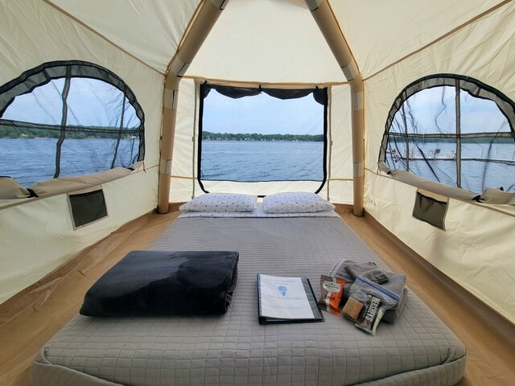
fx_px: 193
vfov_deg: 89.9
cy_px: 193
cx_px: 258
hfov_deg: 106.2
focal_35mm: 13
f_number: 2.2
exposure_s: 1/455
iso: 50
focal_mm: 2.2
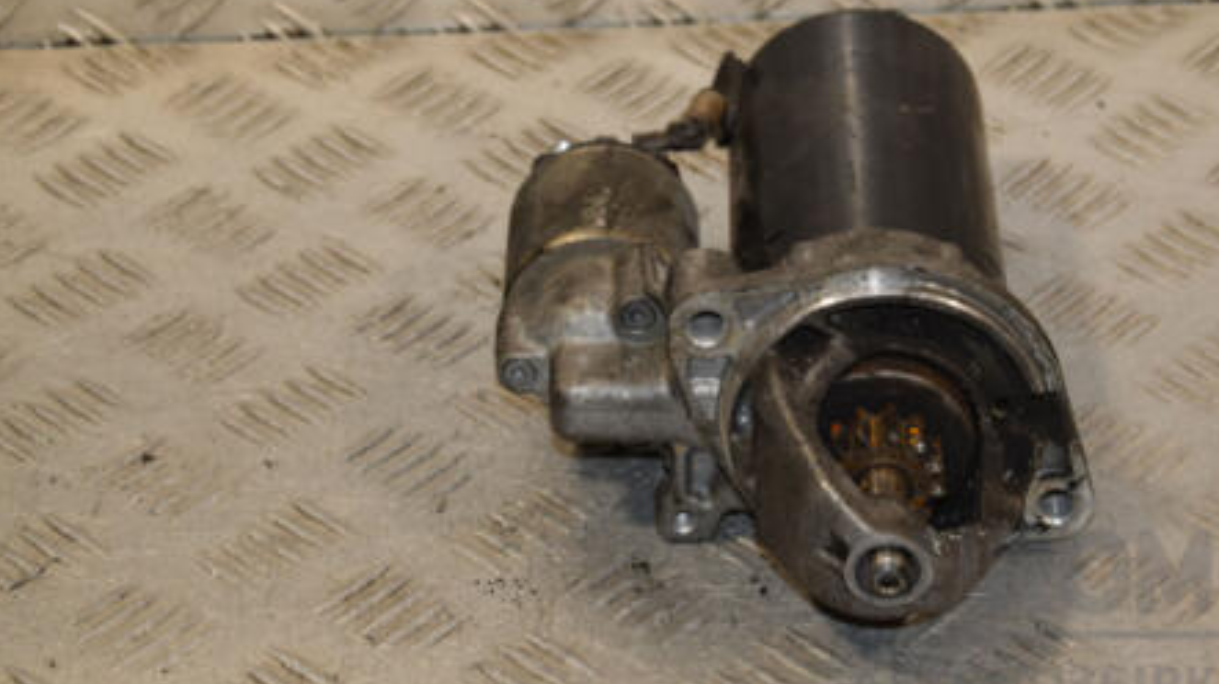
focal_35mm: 111
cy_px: 204
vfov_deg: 10.9
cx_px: 797
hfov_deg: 19.2
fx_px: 3586
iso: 800
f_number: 6.3
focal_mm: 52
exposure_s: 1/200
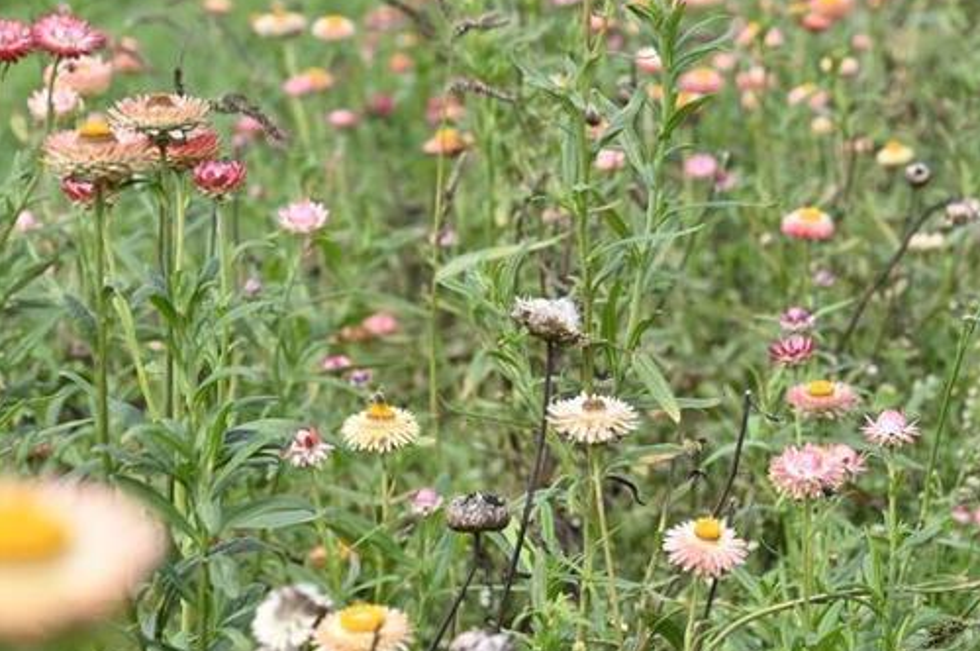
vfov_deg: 10.4
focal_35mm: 131
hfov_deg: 15.5
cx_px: 811
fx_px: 3561
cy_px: 179
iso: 400
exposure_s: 1/640
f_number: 6.3
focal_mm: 66
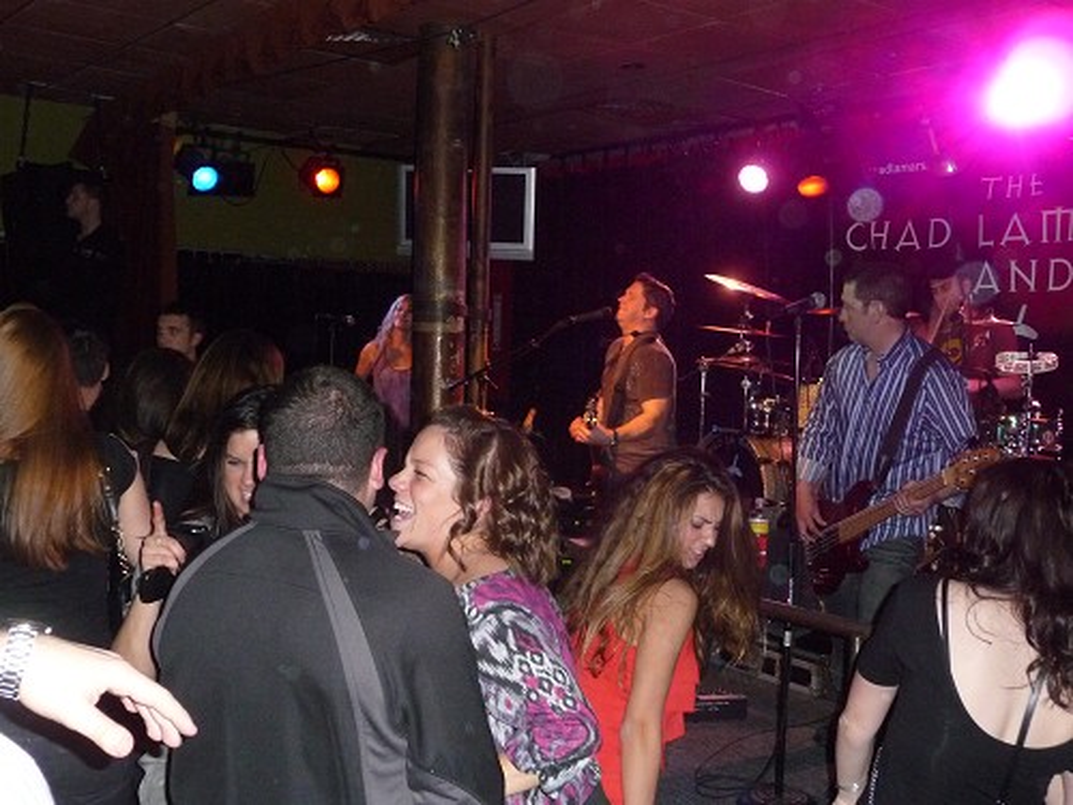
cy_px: 402
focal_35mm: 38
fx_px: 1178
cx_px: 536
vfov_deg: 37.7
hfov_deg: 49.0
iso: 640
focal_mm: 6.3
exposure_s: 1/30
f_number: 3.8
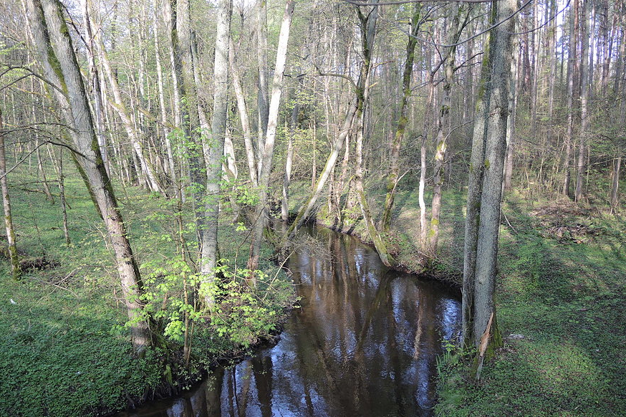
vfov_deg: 43.6
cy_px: 210
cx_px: 319
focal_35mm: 30
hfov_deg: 61.9
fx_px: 521
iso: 80
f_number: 2
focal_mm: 6
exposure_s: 1/160
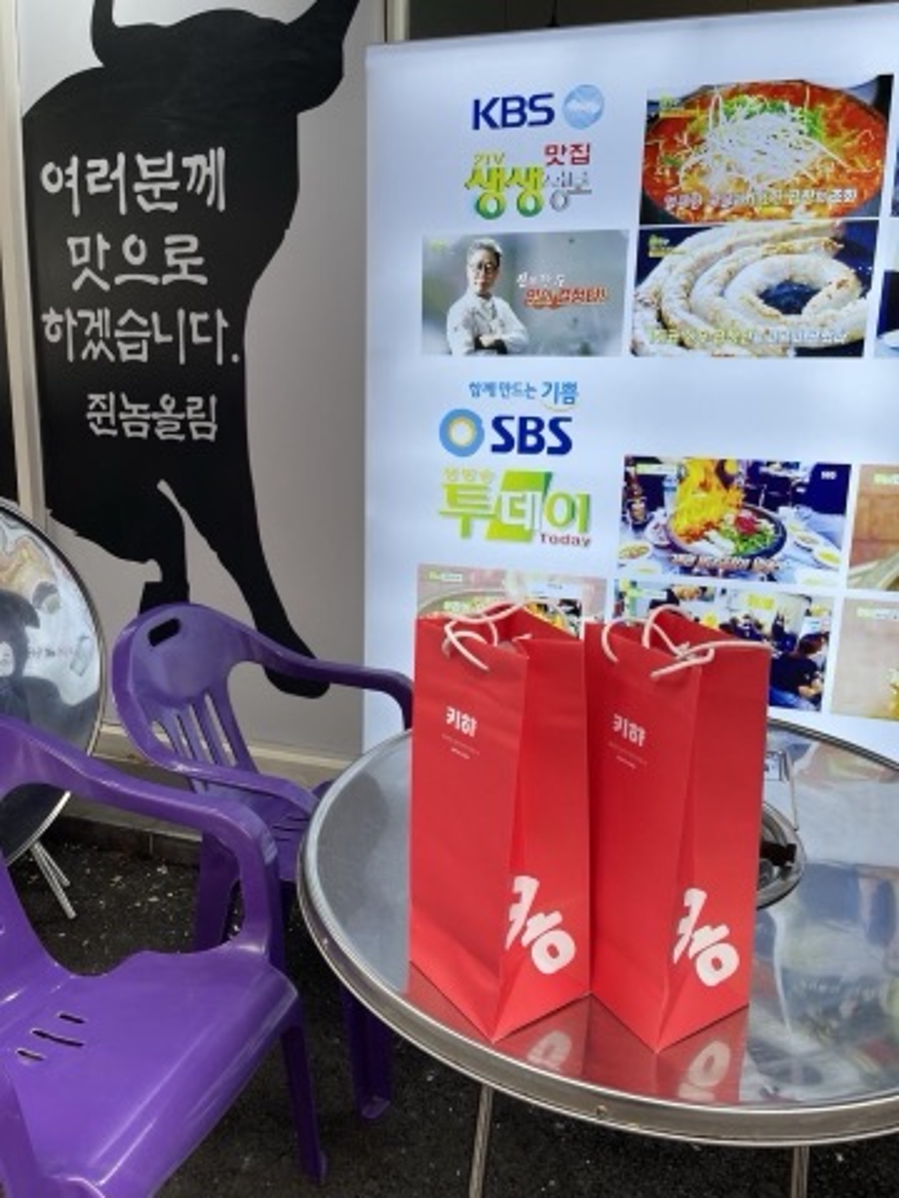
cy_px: 599
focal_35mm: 25
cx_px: 450
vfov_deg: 69.4
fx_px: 866
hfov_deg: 54.9
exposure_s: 1/198
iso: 32
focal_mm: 5.1
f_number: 1.6
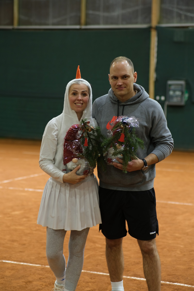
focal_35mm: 84
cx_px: 97
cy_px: 146
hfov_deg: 16.3
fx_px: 679
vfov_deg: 24.2
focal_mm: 56
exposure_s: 1/85
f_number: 1.8
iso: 500
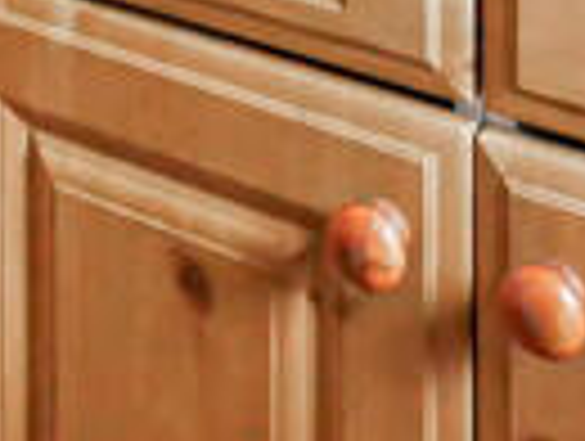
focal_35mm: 110
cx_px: -126
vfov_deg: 10.4
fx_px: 1862
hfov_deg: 17.0
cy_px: -814
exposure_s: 1/60
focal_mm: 7
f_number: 4
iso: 1000
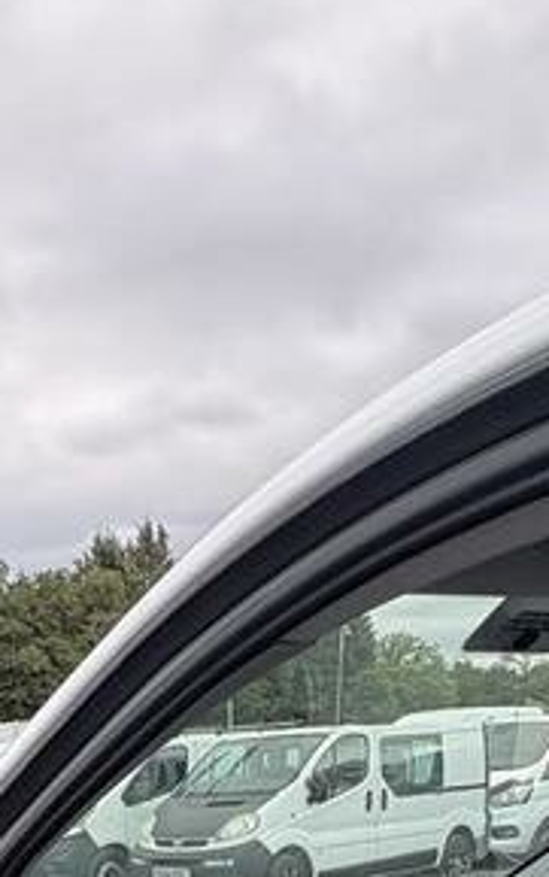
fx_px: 1100
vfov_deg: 33.6
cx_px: 24
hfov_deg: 26.8
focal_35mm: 46
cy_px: 1099
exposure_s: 1/249
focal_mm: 2.22
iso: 50
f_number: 2.2
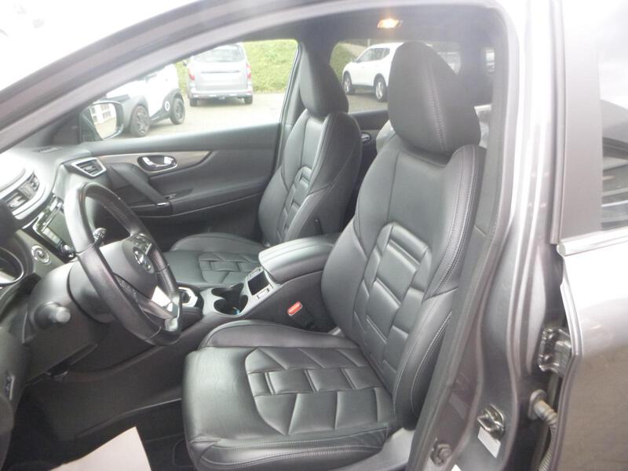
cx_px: 314
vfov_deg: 54.9
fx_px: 454
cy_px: 236
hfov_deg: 69.4
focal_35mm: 25
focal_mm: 4.5
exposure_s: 1/30
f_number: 3.9
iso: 400
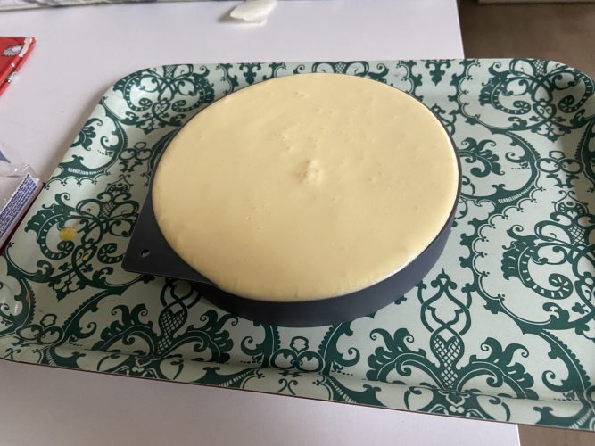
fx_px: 447
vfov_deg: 53.0
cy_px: 223
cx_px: 298
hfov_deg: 67.3
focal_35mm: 26
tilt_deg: -52.7
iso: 500
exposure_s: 1/60
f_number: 1.8
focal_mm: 4.25
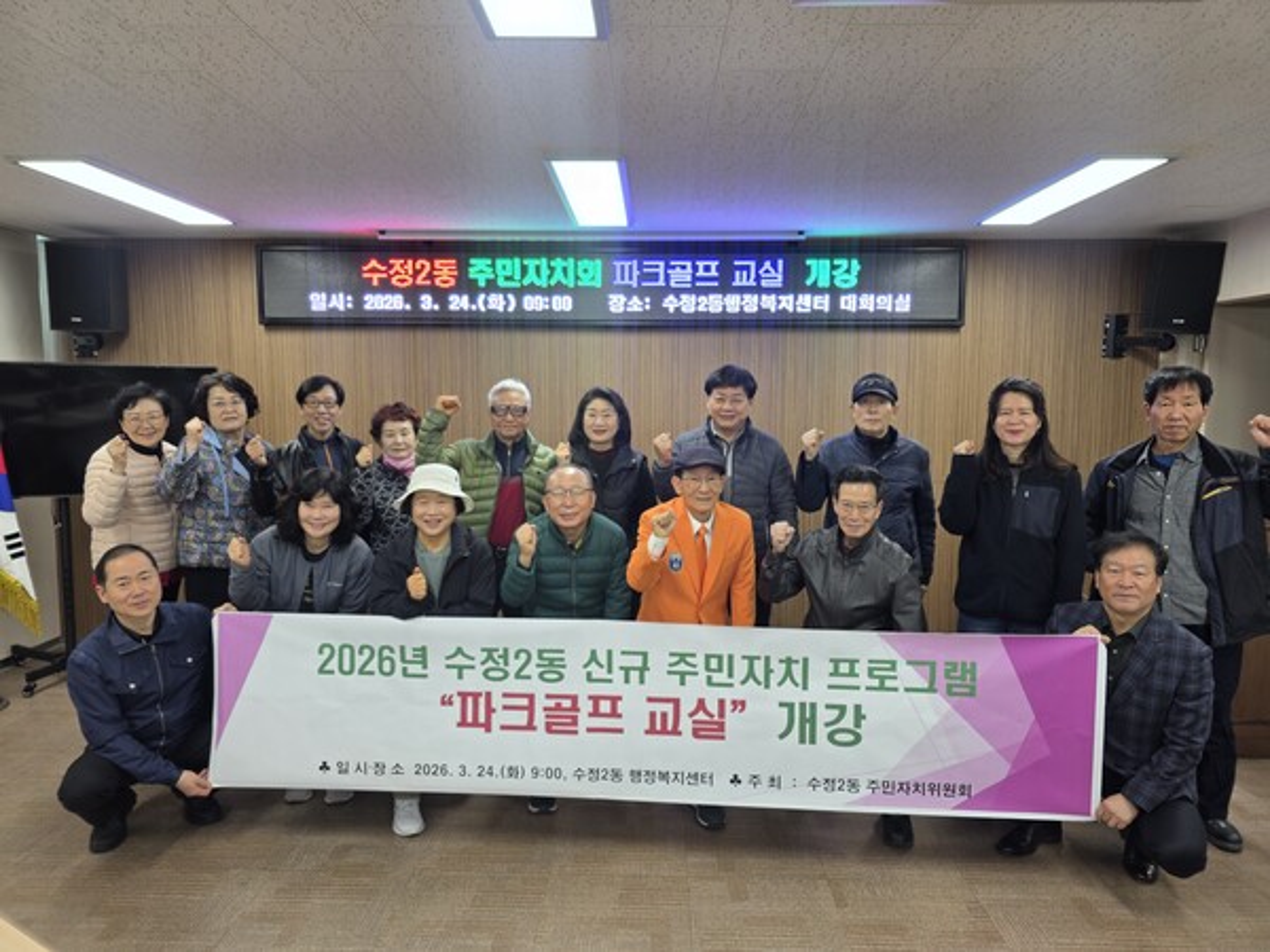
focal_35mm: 23
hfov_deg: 73.9
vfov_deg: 58.9
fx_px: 844
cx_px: 635
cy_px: 476
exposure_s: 1/60
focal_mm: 6.3
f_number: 1.7
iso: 32
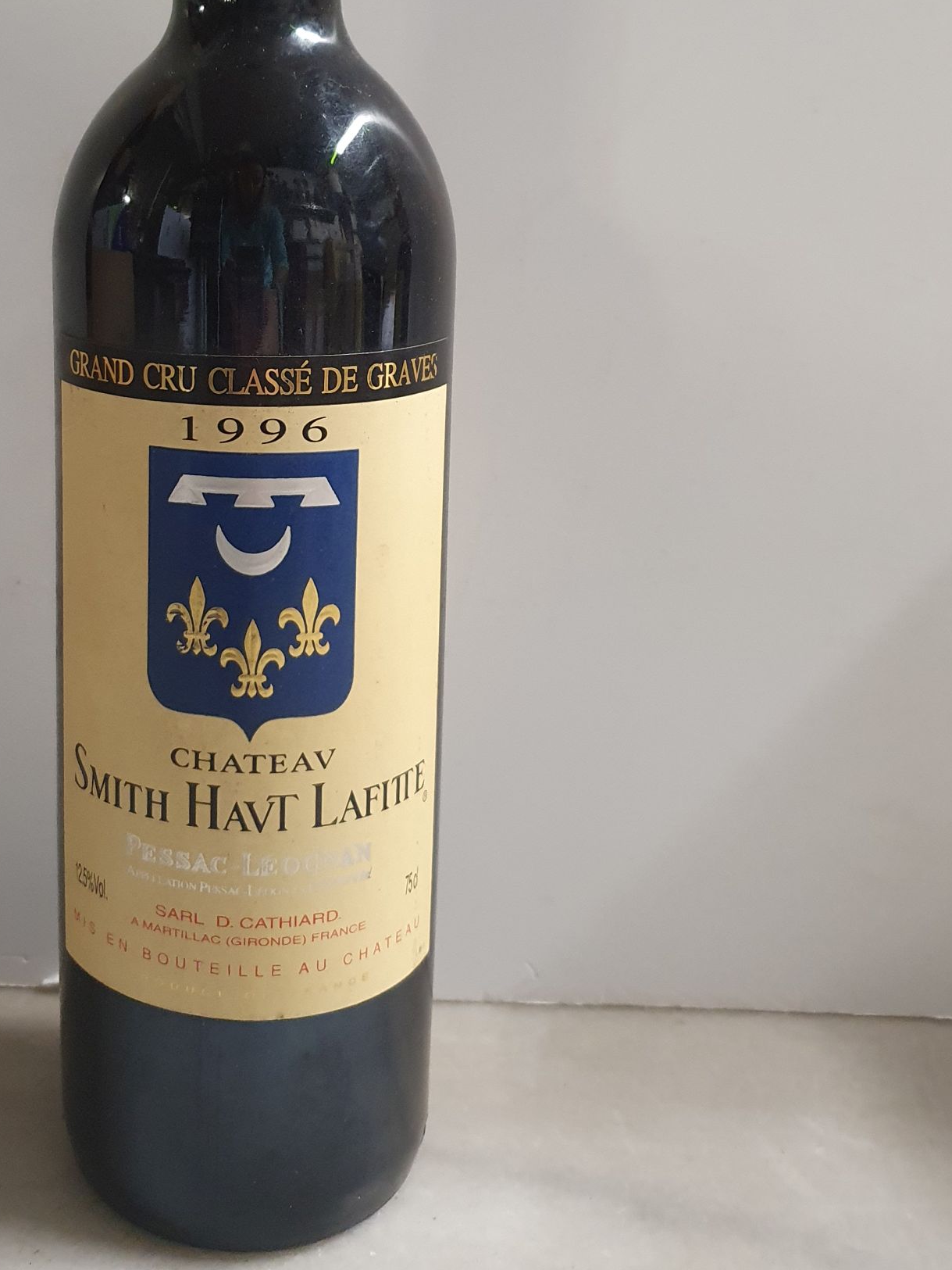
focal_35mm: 40
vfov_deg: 46.0
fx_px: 1467
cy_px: 410
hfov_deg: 35.2
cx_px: 246
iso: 400
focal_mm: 4.32
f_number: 1.5
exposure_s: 1/50
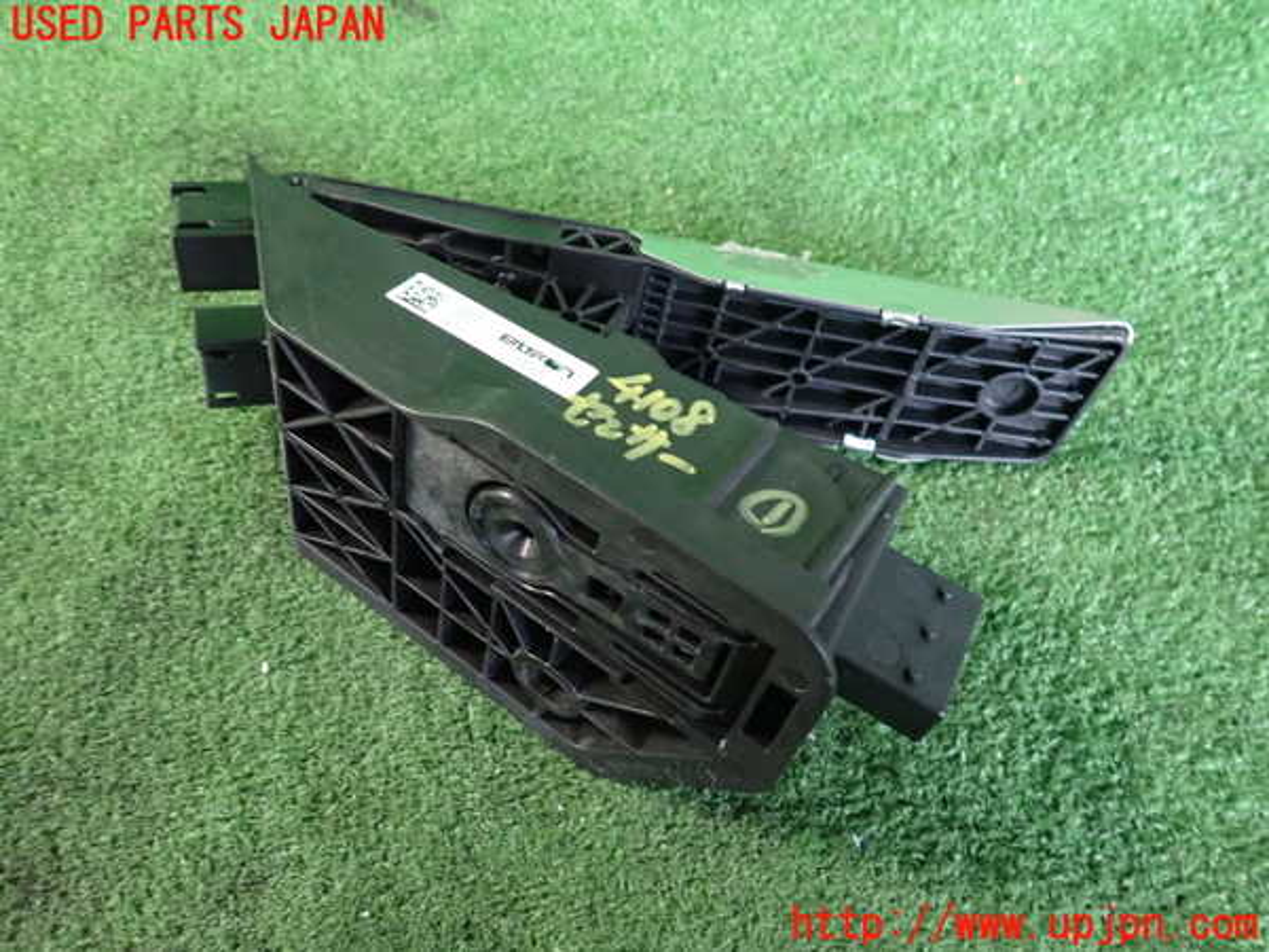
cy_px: 476
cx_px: 634
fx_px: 916
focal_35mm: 25
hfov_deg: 69.4
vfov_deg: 54.9
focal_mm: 4.5
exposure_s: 1/20
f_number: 2
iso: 800
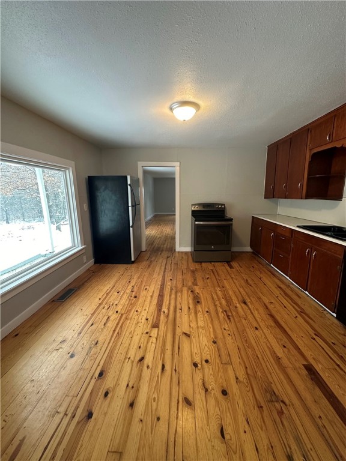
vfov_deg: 102.1
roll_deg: +0.6
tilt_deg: -11.7
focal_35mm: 14
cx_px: 173
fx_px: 187
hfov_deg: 85.7
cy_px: 230
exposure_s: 1/60
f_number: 2.2
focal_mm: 2.22
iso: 250
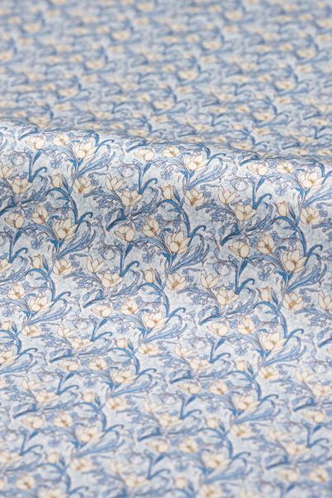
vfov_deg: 23.9
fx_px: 1176
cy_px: 249
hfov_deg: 16.1
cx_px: 166
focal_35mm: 85
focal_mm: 85
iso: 100
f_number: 8
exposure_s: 1/160
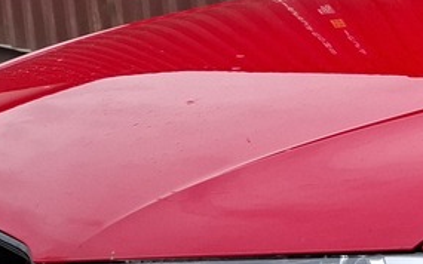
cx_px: 745
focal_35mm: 123
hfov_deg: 14.9
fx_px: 1418
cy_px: 325
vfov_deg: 10.5
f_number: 1.8
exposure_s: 1/896
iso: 50
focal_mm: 5.54
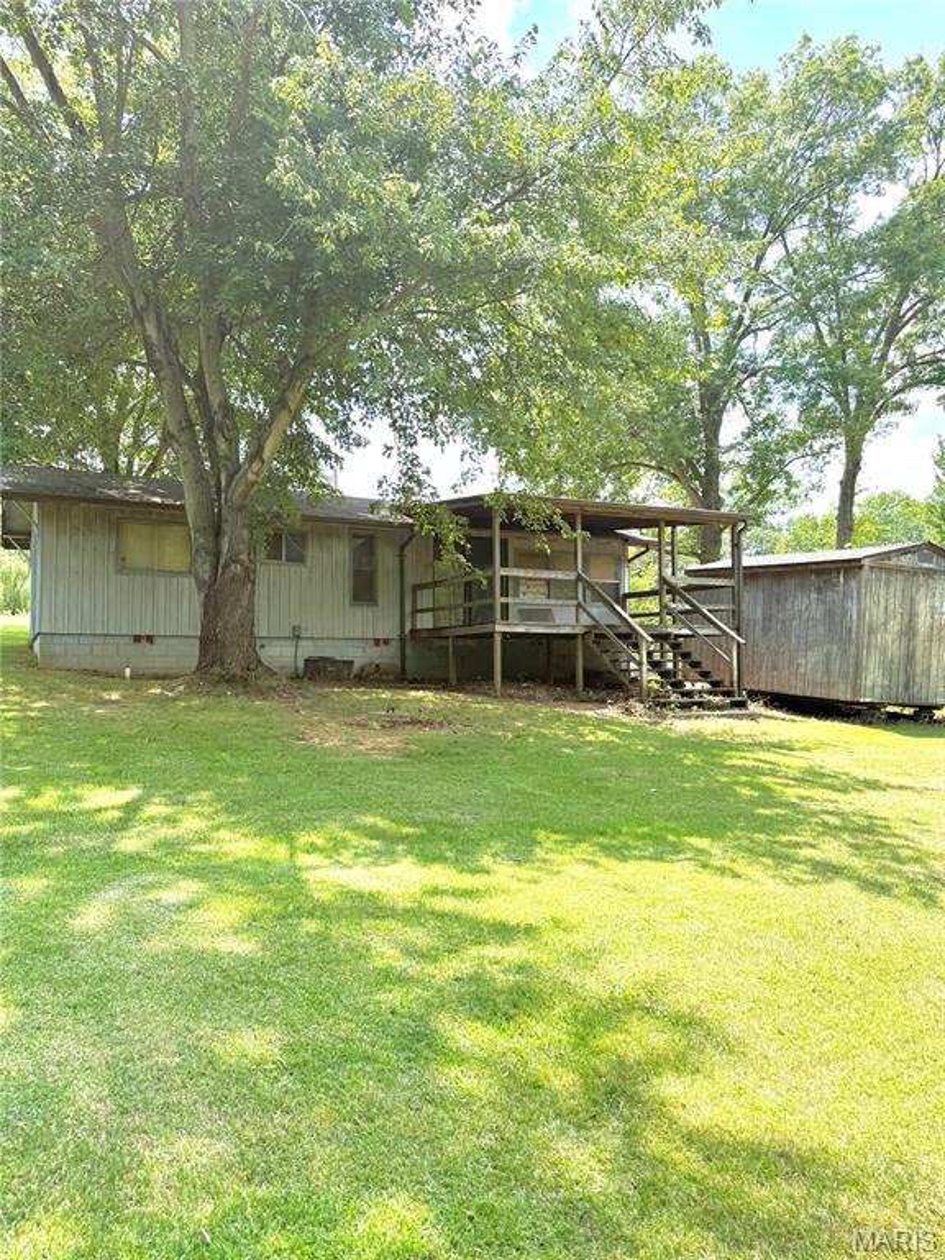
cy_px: 630
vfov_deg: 71.6
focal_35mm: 24
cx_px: 472
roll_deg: +0.4
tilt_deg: +4.5
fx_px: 874
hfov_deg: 56.8
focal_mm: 6.76
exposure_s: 1/1901
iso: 100
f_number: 1.78
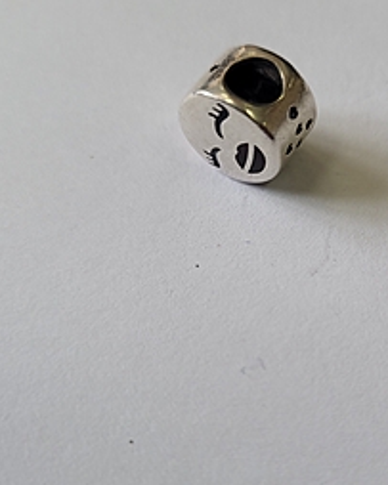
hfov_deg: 29.7
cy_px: 260
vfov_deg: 37.3
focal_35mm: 50
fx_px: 718
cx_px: 293
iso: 50
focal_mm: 5.4
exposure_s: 1/100
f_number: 1.8
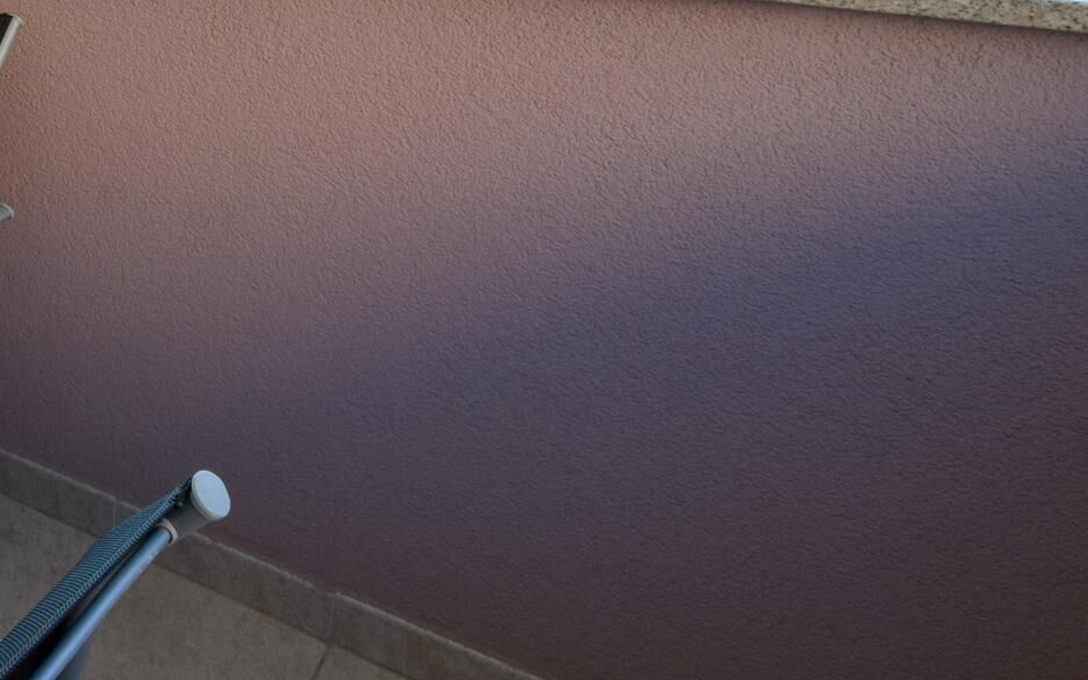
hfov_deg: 39.2
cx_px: -165
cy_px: -84
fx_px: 1156
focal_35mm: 39
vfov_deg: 29.3
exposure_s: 1/250
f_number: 8
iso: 400
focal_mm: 10
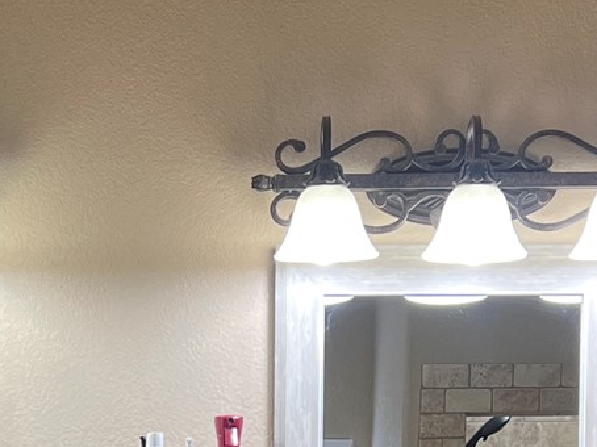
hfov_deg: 17.8
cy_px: 688
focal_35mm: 110
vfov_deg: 12.7
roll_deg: -0.3
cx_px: 175
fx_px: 1896
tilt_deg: -2.1
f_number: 1.5
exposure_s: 1/120
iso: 64
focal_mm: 5.7
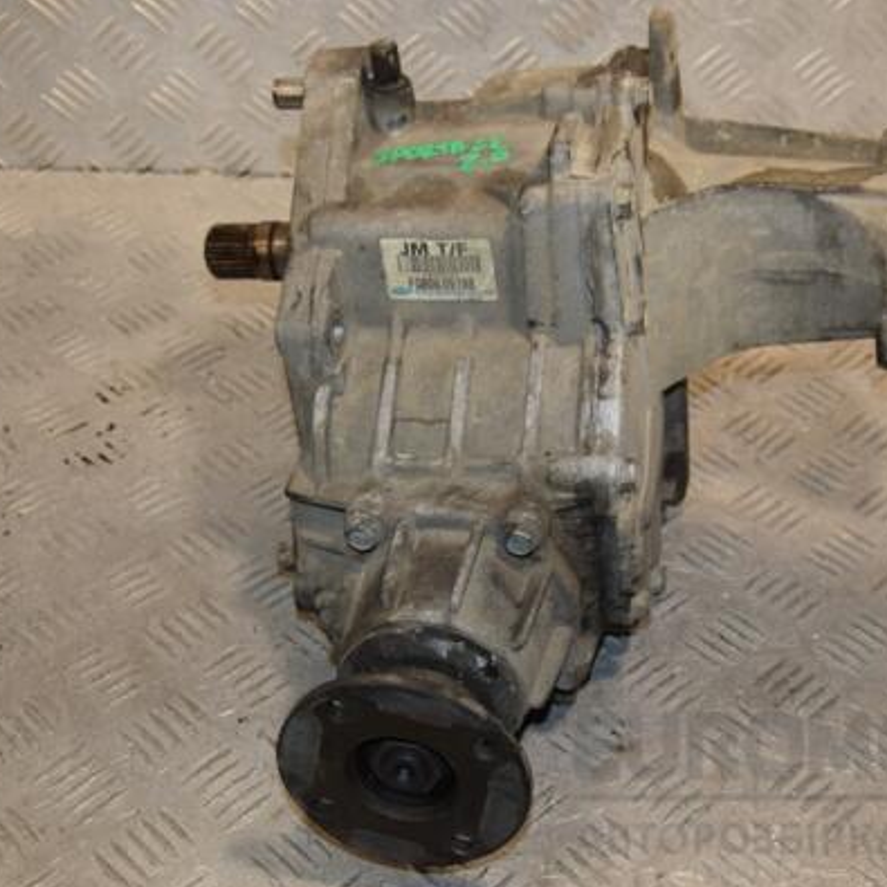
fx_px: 1797
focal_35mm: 62
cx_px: 532
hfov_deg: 27.7
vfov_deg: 27.7
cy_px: 447
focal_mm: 32
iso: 800
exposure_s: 1/200
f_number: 6.3
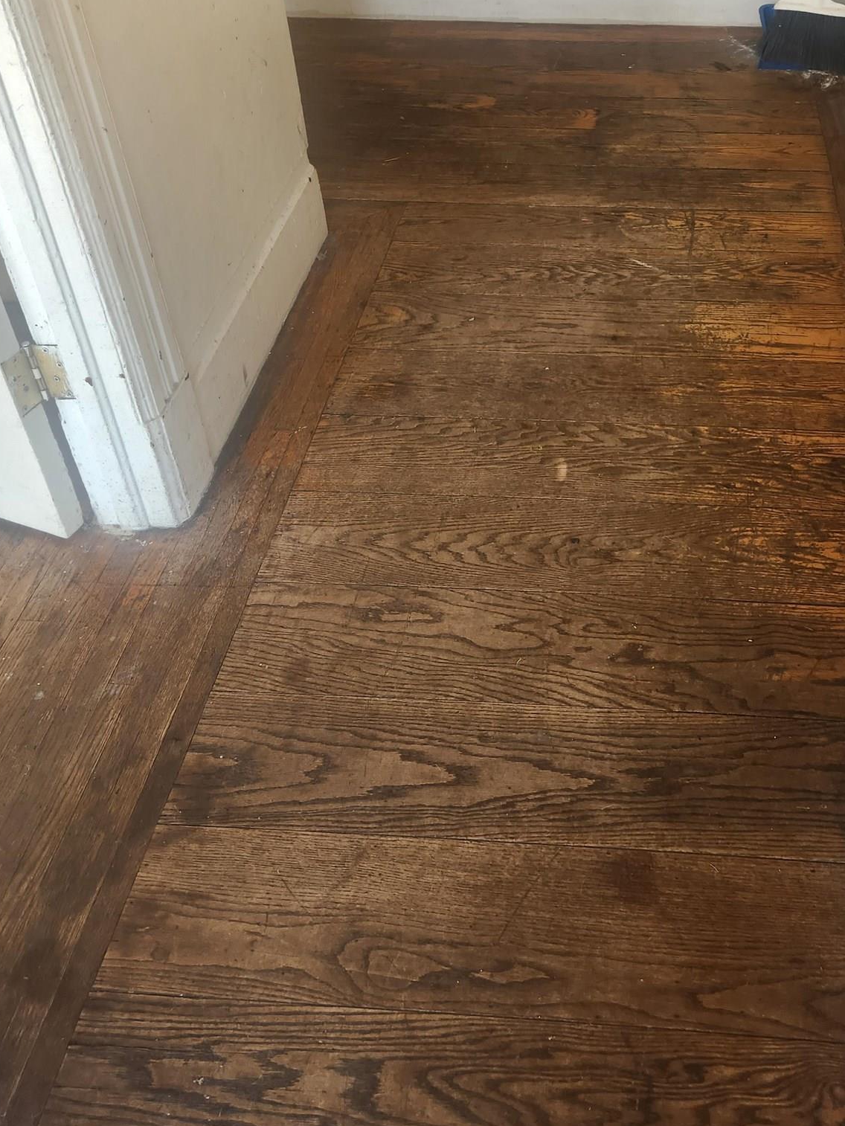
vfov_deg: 51.4
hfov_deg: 40.2
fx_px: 1139
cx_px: 560
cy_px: 350
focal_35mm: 35
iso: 100
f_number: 1.8
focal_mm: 5.4
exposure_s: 1/180
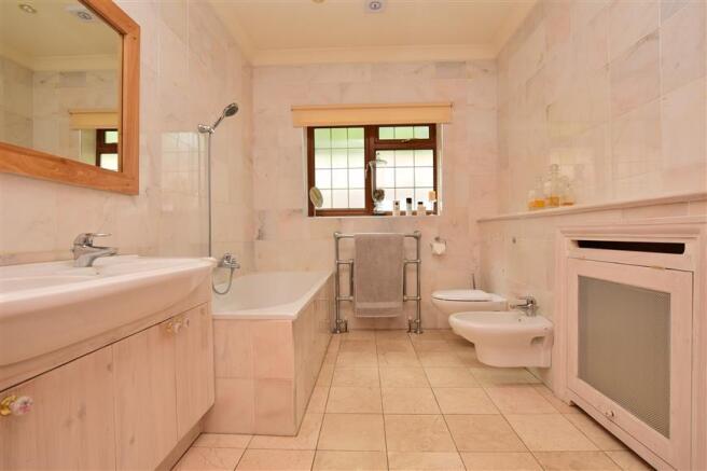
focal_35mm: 15
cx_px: 354
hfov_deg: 100.4
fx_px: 294
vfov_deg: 77.3
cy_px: 236
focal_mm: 10
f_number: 5
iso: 200
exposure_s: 1/10
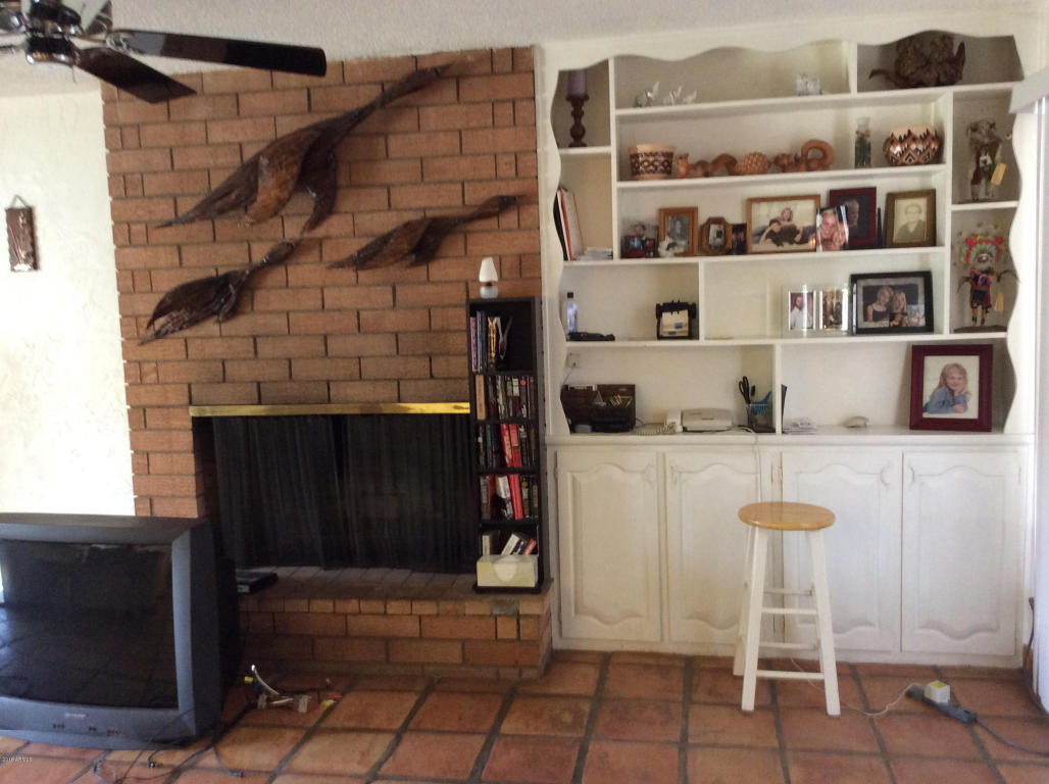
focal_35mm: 32
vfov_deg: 44.1
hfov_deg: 56.9
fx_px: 968
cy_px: 392
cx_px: 524
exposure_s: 1/24
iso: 160
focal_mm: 3.3
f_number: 2.4
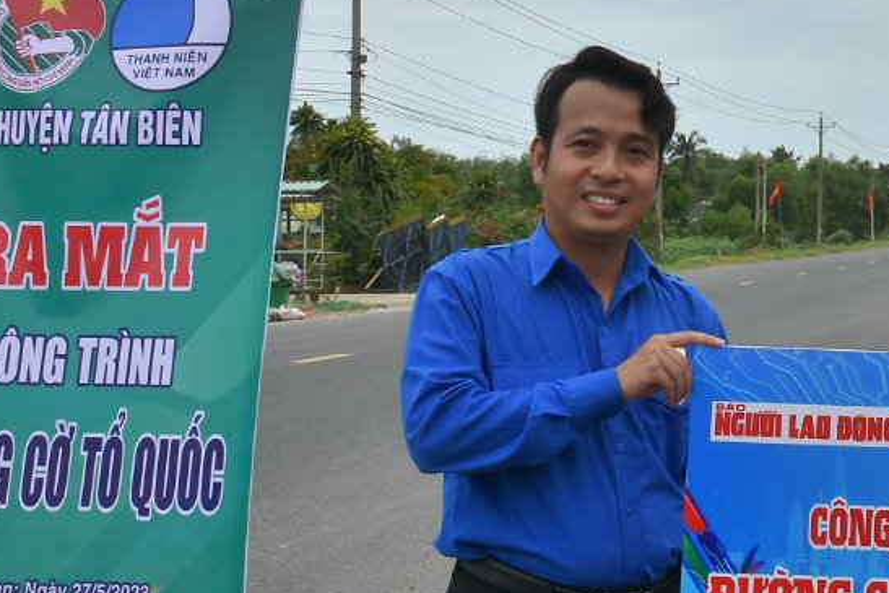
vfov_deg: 18.0
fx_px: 1864
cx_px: 1164
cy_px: 138
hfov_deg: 23.6
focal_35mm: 75
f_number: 13
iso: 100
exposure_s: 1/200
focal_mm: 17
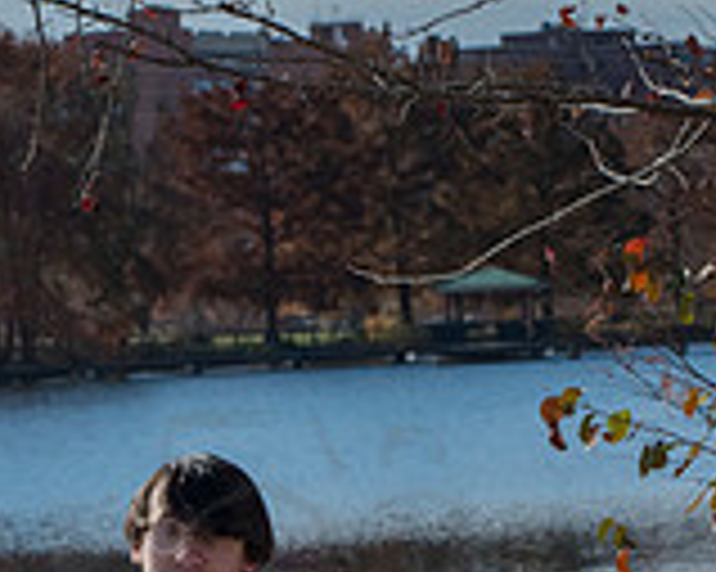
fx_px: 4490
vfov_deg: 7.1
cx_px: 275
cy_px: 1009
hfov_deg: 9.1
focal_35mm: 212
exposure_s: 1/800
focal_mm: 80
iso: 400
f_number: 9
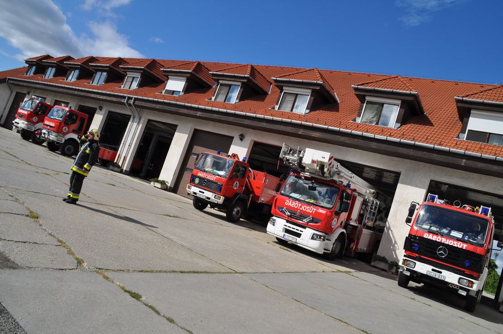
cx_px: 252
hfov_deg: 67.4
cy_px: 167
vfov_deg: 47.8
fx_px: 377
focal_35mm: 27
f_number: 10
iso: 200
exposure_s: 1/400
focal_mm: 18
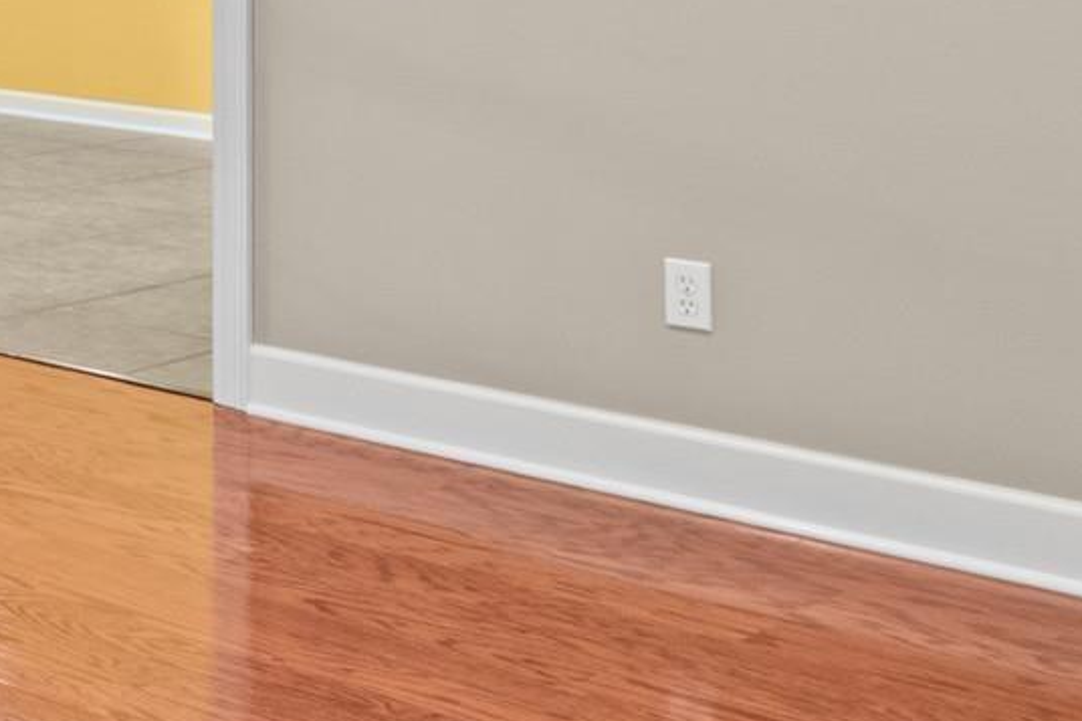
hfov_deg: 18.3
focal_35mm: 84
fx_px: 2524
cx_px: -941
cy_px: -281
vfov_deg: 15.3
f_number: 9
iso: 250
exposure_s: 2
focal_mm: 12
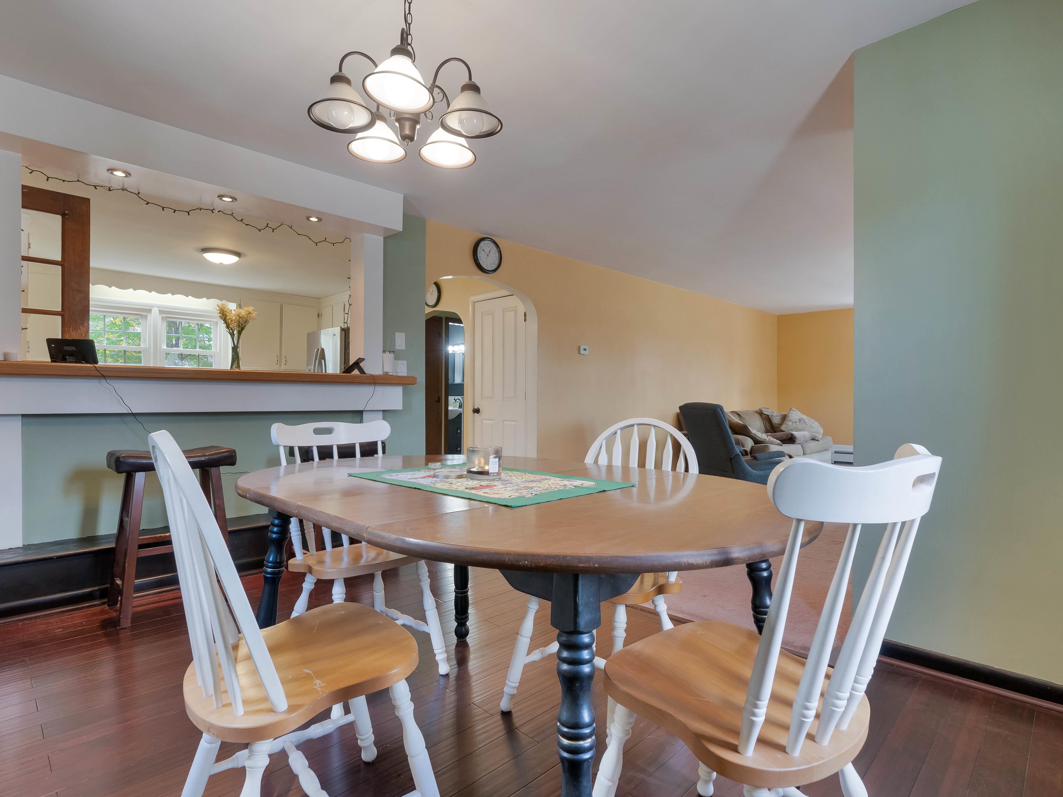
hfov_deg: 87.8
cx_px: 537
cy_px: 398
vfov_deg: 71.6
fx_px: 553
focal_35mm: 18
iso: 800
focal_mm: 16
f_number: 8
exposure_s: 1/20
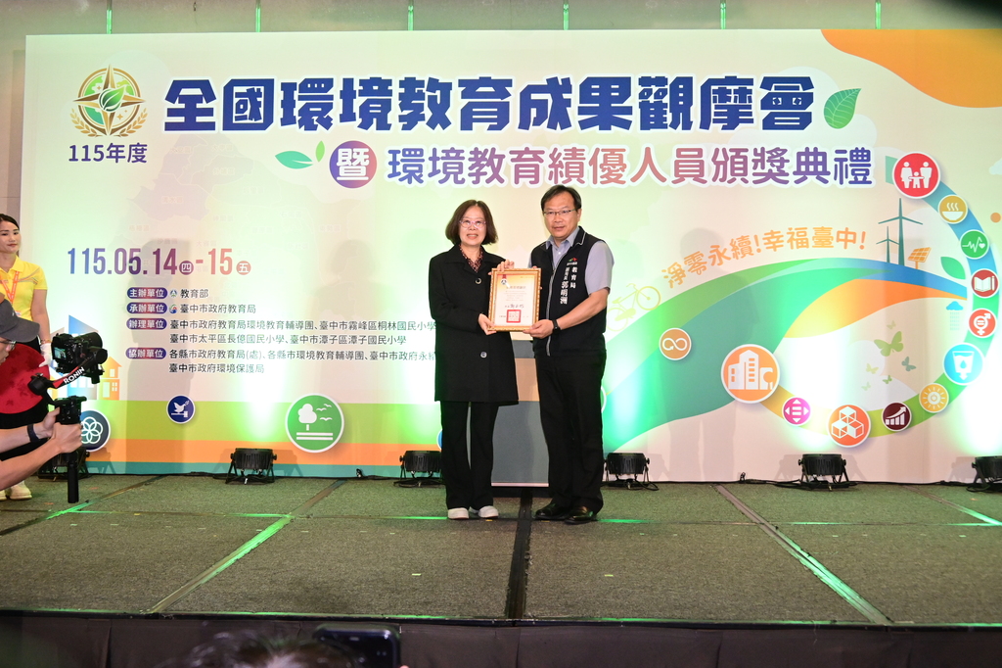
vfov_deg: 39.9
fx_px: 918
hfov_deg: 57.2
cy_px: 334
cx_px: 501
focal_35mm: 33
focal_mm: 22
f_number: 7.1
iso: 2000
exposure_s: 1/200
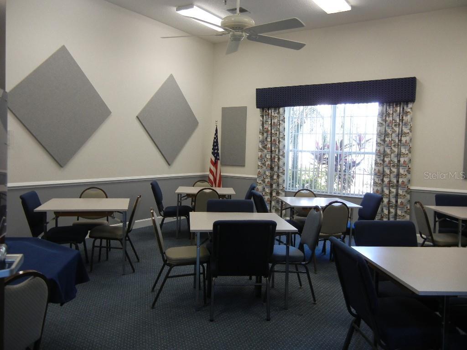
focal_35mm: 30
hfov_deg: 60.0
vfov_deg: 46.8
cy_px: 175
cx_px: 234
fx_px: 405
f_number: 3.5
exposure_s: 1/30.1
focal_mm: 5.4
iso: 160
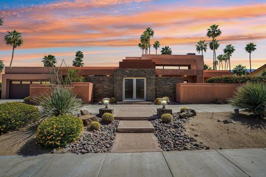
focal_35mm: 18
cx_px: 133
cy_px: 88
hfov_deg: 90.0
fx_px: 133
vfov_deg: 67.3
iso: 100
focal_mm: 18
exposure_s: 1/250
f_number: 8
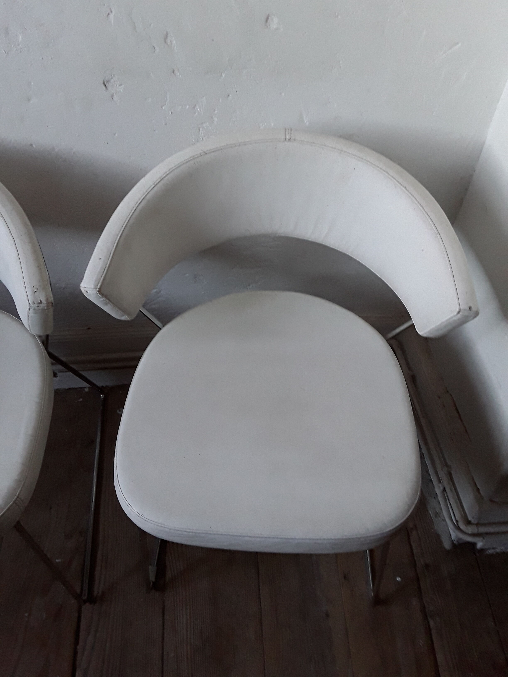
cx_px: 254
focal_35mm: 27
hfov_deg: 51.4
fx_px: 528
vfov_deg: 65.3
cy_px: 338
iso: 125
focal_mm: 2.91
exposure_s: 1/33
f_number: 1.9
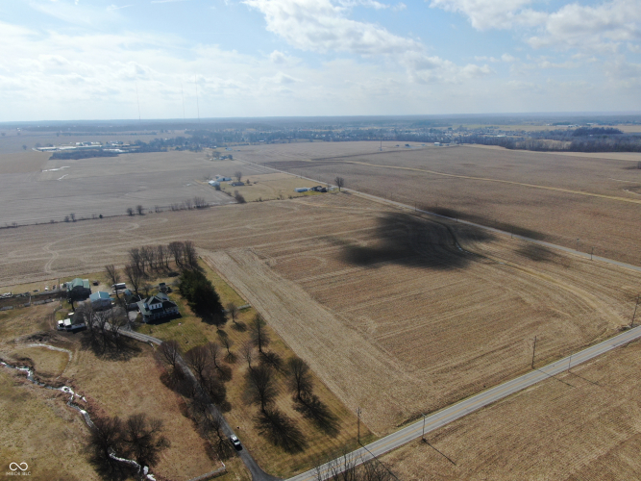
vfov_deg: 56.8
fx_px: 444
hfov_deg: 71.6
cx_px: 320
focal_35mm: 24
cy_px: 240
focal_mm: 4.39
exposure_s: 1/2000
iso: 100
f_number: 2.8
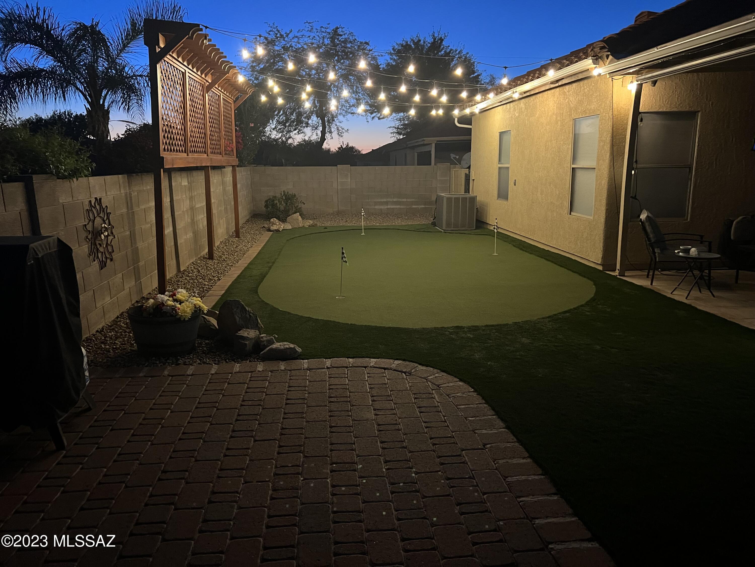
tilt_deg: -12.1
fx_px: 567
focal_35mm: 26
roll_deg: +0.6
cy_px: 284
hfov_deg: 67.3
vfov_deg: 53.1
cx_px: 378
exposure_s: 1/30
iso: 1000
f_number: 1.5
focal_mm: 5.7
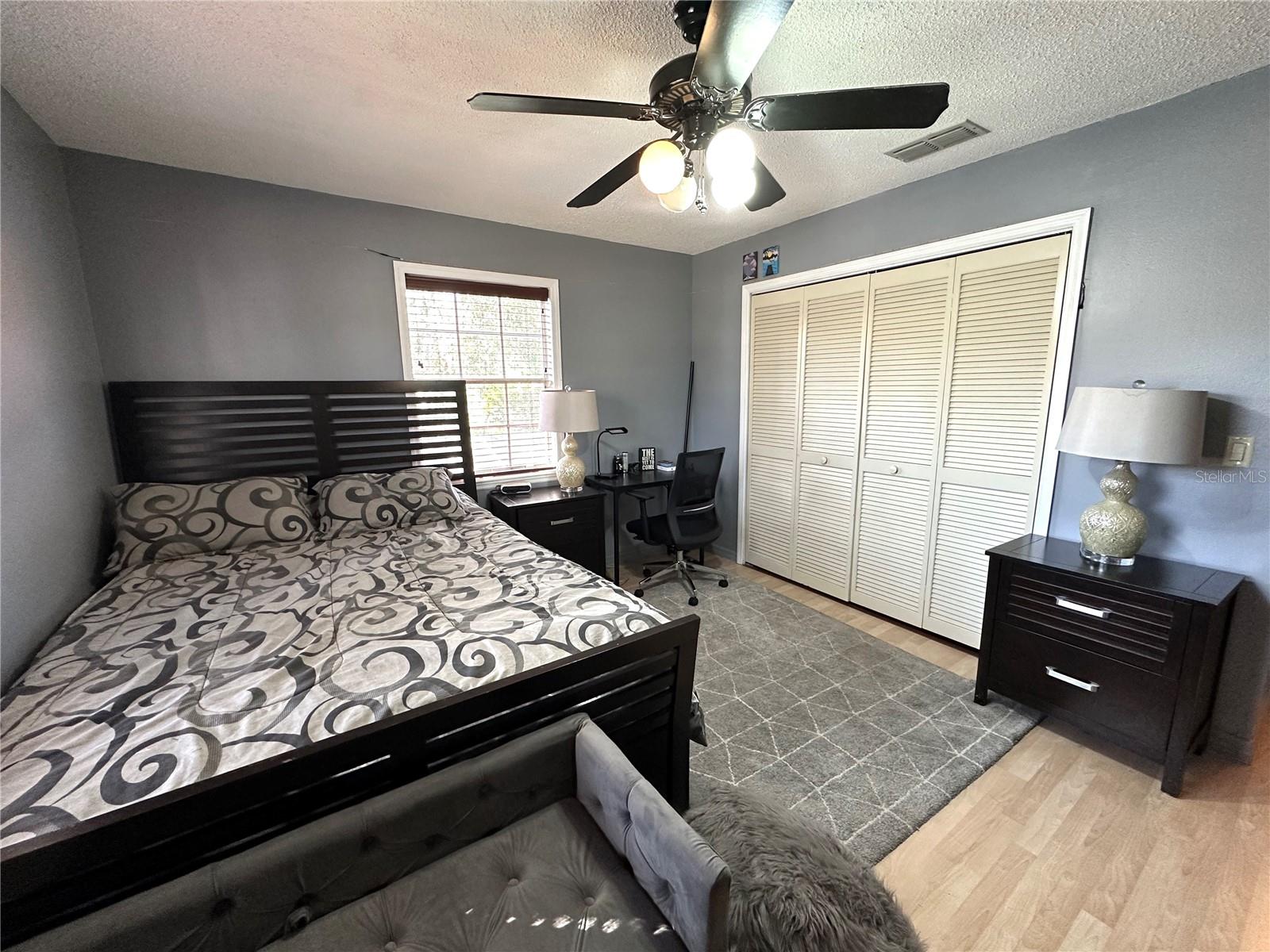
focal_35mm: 14
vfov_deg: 85.7
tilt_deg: -10.5
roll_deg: +0.7
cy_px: 476
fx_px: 514
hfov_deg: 102.1
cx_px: 635
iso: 320
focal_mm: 2.22
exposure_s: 1/60
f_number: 2.2
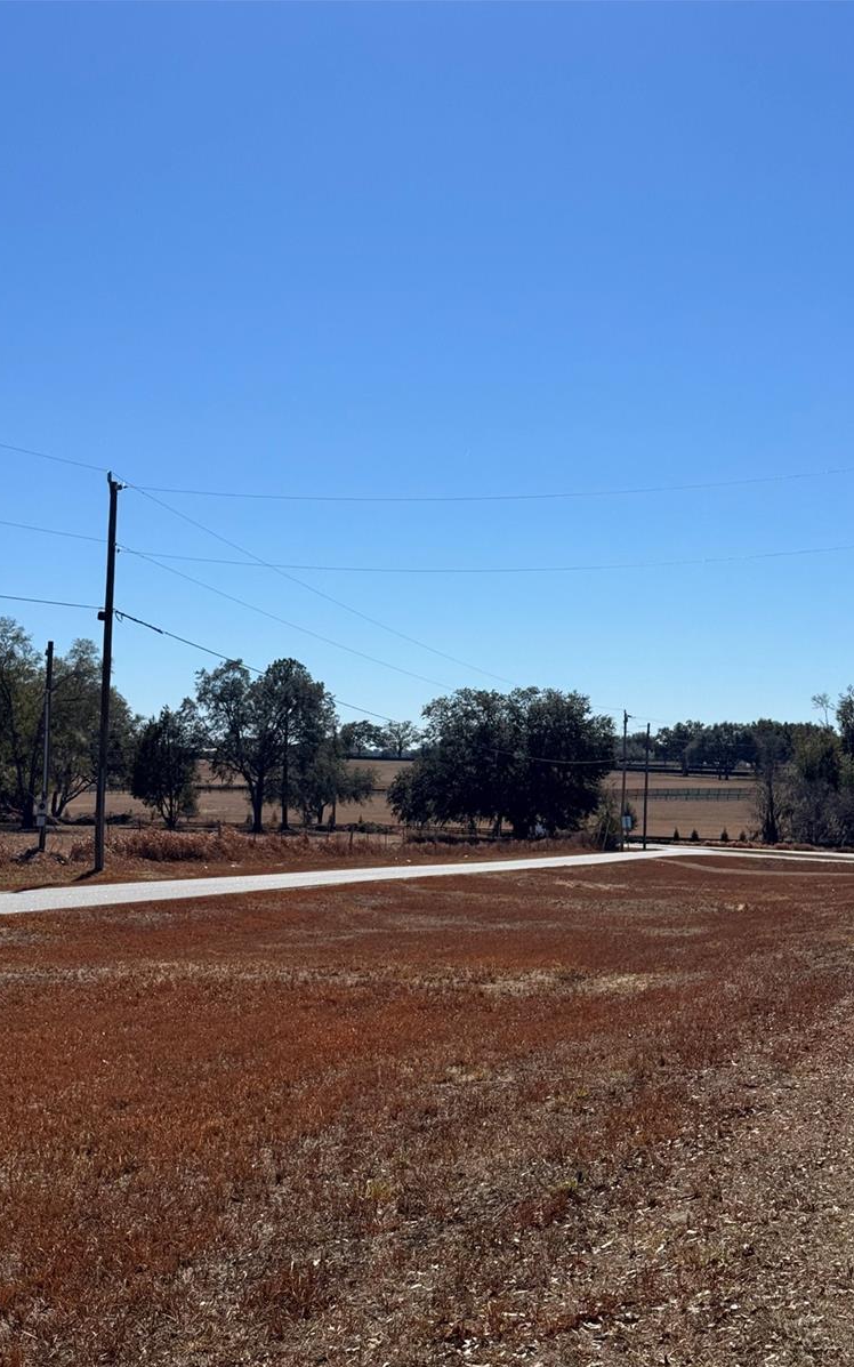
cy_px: 684
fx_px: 1899
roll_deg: -0.4
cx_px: 484
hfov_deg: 25.3
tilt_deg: +3.7
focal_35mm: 51
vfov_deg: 39.6
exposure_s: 1/11364
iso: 64
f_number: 1.78
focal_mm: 6.76
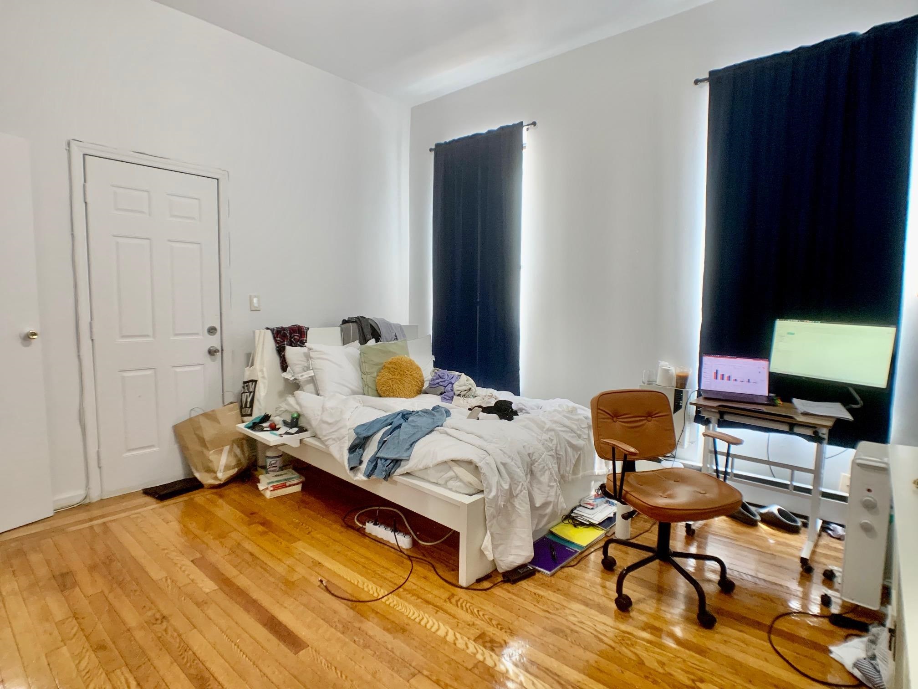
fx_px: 690
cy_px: 344
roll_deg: -0.2
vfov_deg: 53.1
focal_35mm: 26
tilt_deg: -4.9
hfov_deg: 67.3
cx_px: 459
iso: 200
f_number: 1.8
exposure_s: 1/60
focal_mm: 4.25
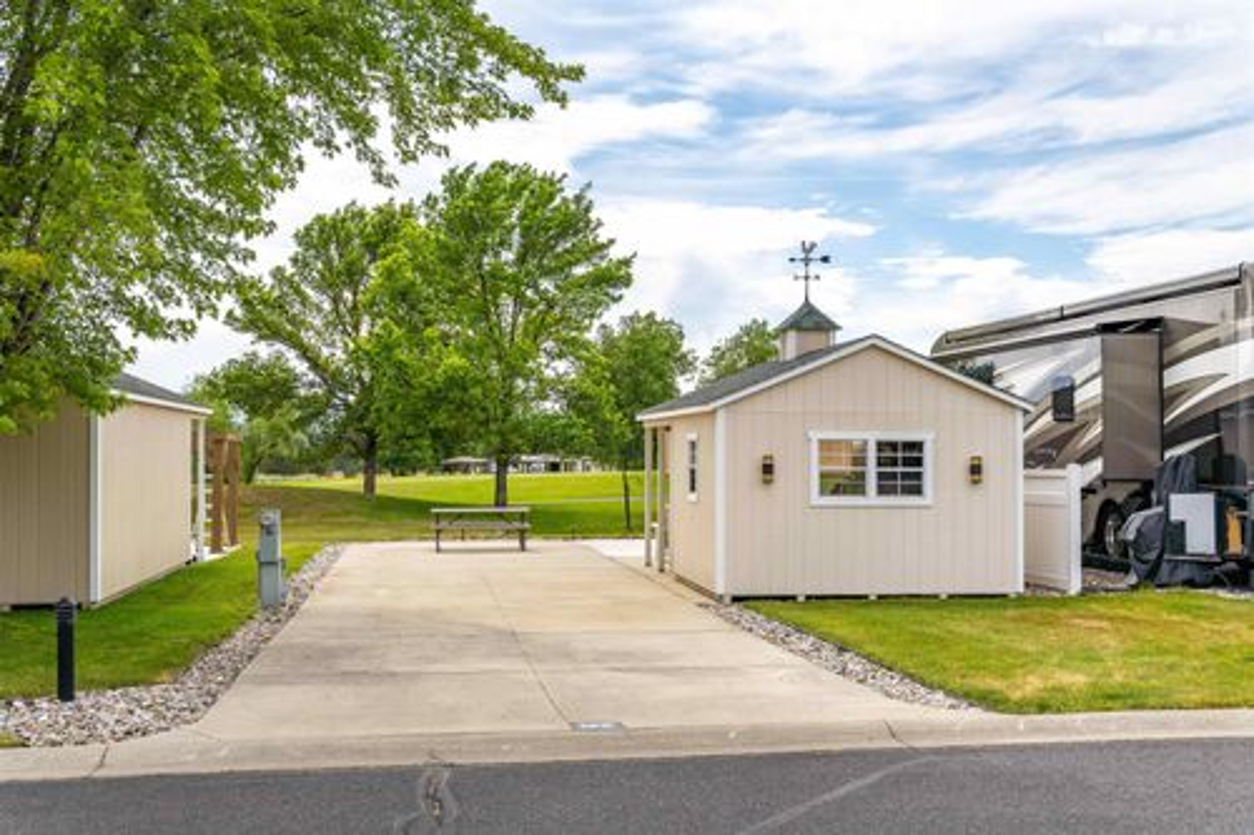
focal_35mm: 45
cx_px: 627
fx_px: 1567
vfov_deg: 29.8
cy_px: 418
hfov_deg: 43.6
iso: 100
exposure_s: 1/400
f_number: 8
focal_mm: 30
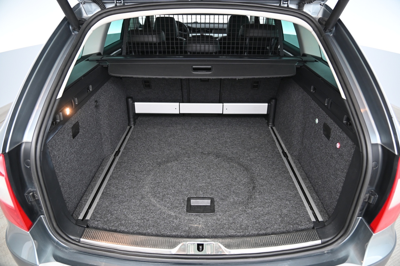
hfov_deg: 73.8
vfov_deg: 53.1
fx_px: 266
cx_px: 200
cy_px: 133
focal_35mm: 24
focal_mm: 24
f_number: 4
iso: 2000
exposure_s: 1/25
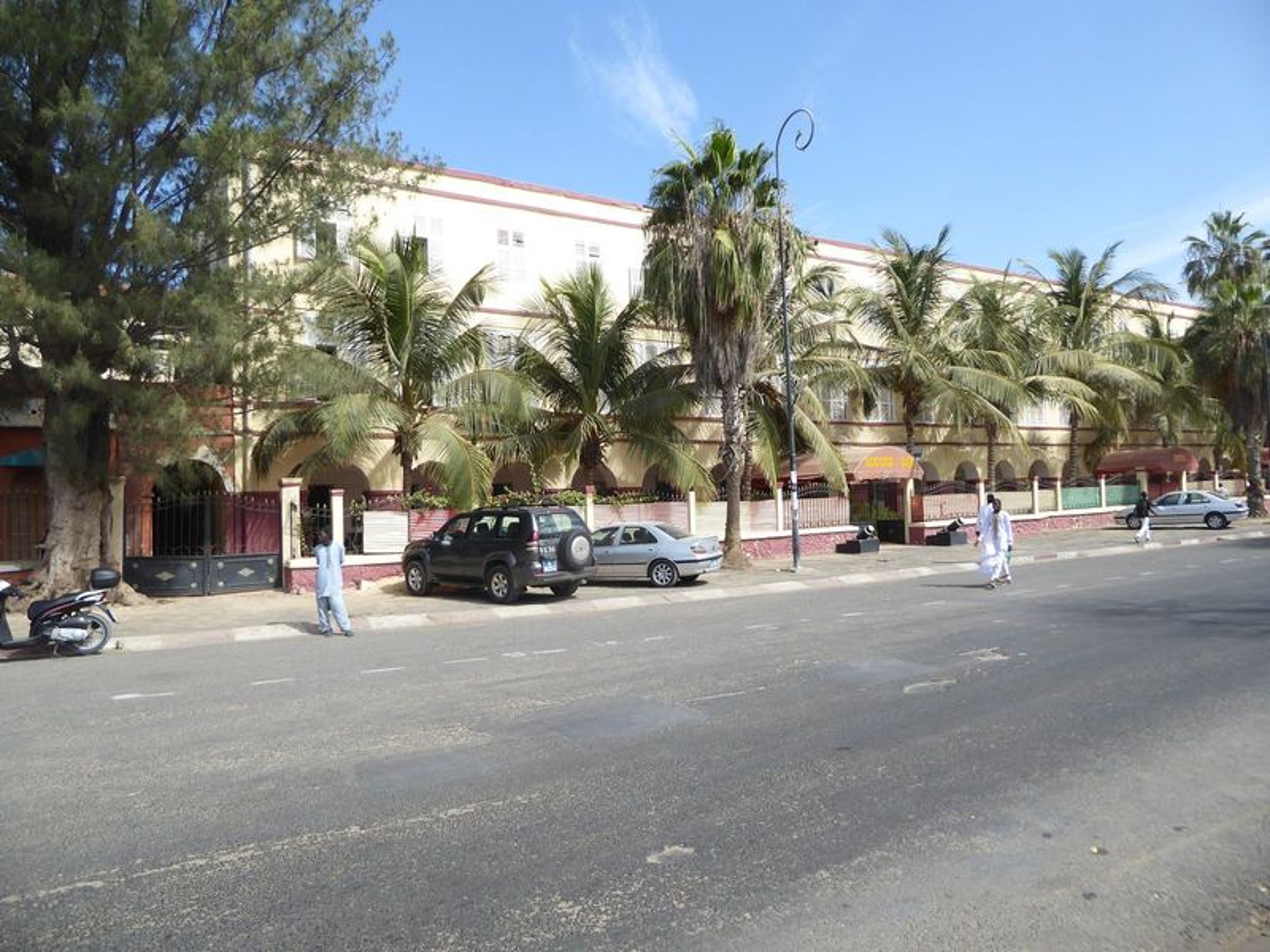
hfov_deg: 69.4
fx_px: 917
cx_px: 635
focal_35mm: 25
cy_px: 476
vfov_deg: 54.9
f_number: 3.3
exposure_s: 1/500
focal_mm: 4.3
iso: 80
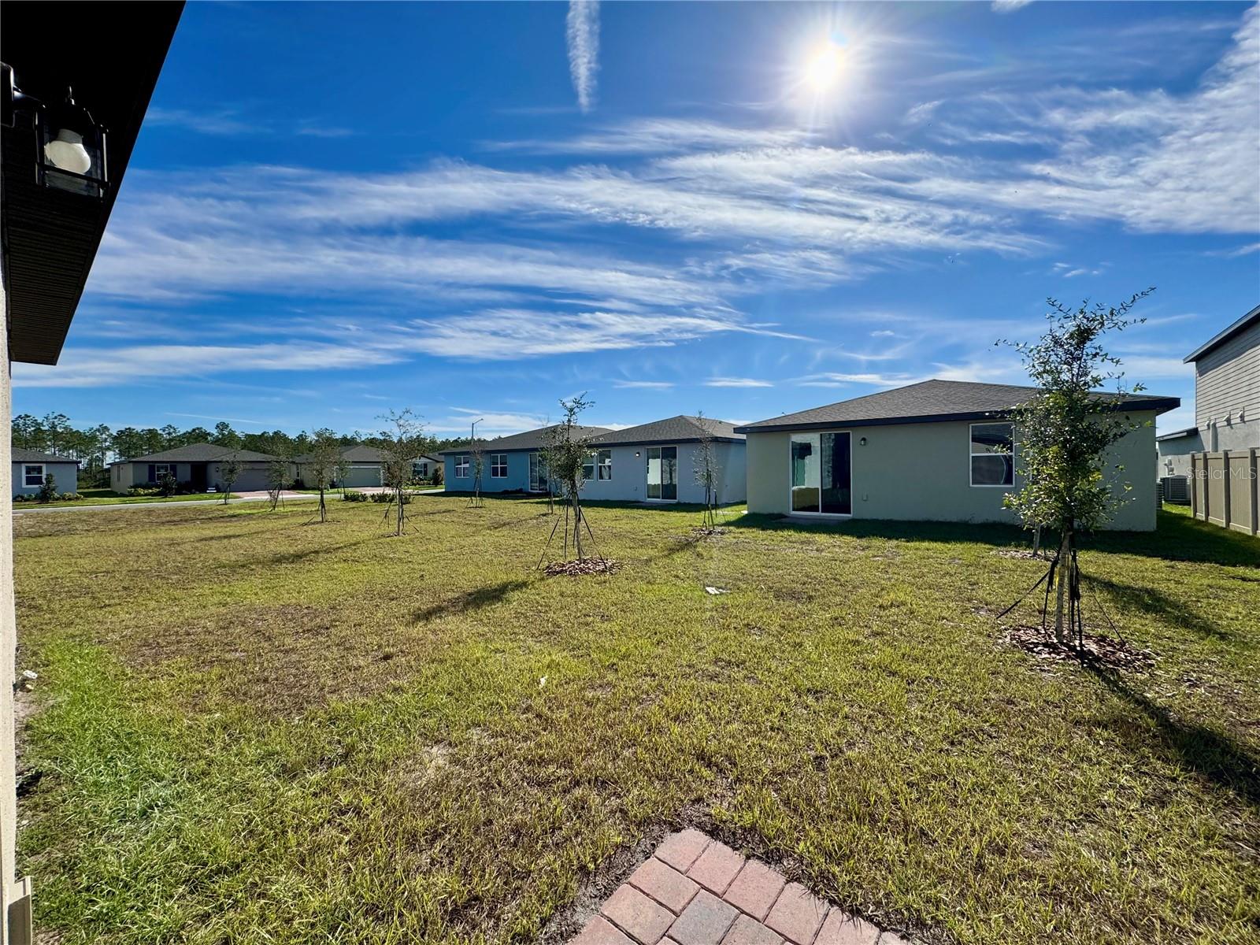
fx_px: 510
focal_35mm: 14
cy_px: 472
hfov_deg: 102.1
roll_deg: +1.0
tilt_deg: -1.1
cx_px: 630
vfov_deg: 85.7
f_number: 2.2
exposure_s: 1/3906
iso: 50
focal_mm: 2.22
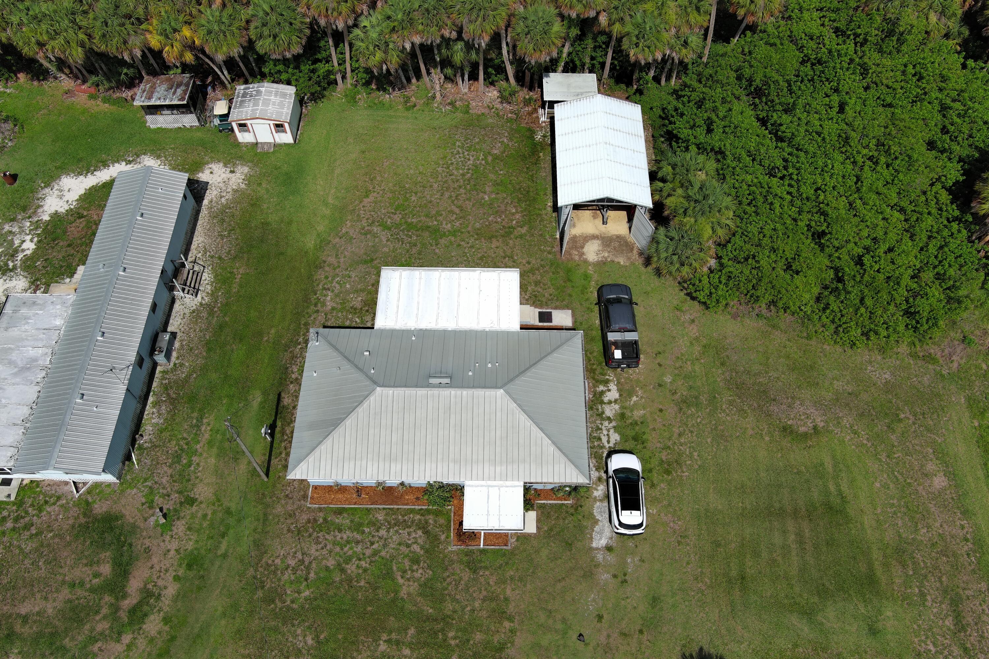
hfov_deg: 63.7
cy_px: 330
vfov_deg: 45.0
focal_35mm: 29
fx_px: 797
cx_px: 494
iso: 100
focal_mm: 10.57
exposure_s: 1/2532
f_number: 2.8
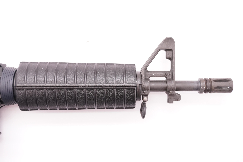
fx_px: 314
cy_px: 81
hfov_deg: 42.3
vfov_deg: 29.0
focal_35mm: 46
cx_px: 122
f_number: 5.6
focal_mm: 31
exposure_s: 1/125
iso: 1000
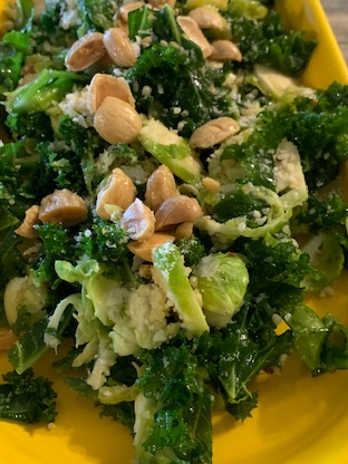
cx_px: 171
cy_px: 229
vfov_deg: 46.8
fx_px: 536
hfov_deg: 36.0
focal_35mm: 40
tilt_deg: -52.3
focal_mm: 4.25
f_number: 1.8
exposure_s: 1/30
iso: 500
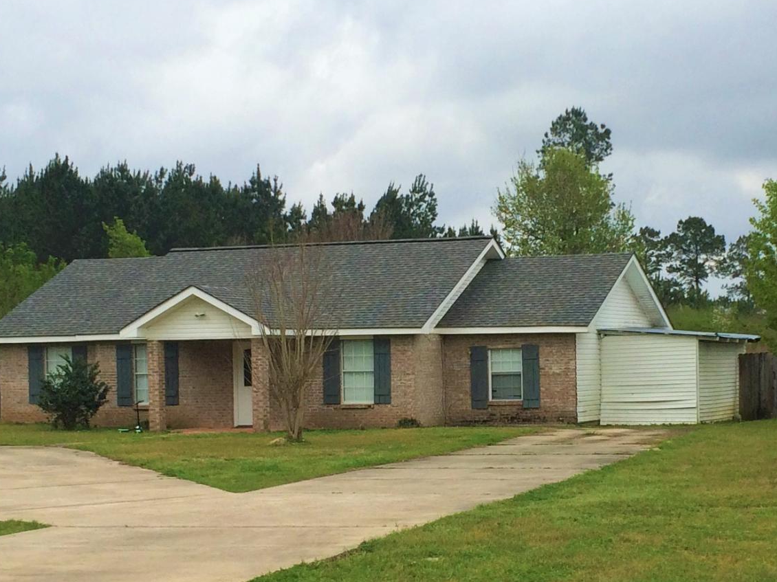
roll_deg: +0.5
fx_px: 1728
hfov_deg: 25.2
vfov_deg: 19.0
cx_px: 505
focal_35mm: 77
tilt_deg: -2.2
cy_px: 422
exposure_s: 1/1642
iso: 32
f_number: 2.2
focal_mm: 4.15
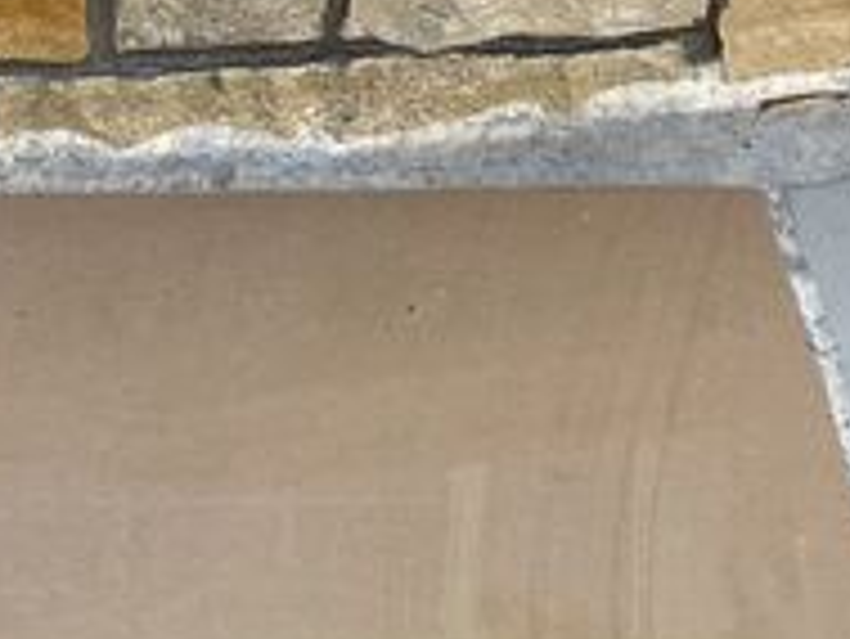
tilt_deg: -31.5
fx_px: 4054
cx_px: 121
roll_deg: -0.1
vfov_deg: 8.0
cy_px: -1089
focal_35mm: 165
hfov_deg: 11.9
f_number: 1.6
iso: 32
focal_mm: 4.2
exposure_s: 1/234
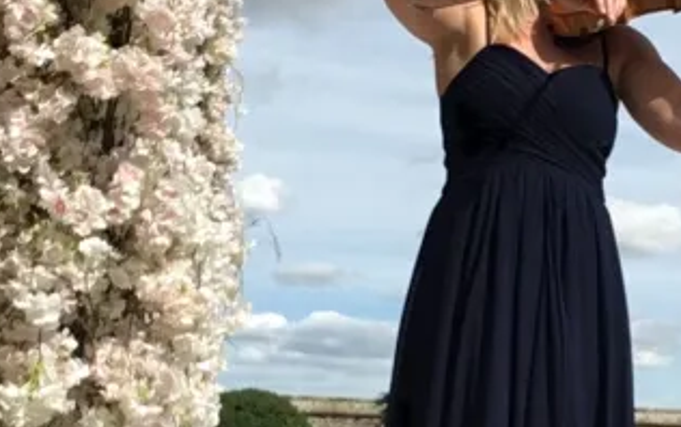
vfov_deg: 18.1
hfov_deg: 28.0
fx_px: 1337
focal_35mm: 72
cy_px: 247
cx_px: 537
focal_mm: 2.15
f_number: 2.4
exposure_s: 1/1894
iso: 50
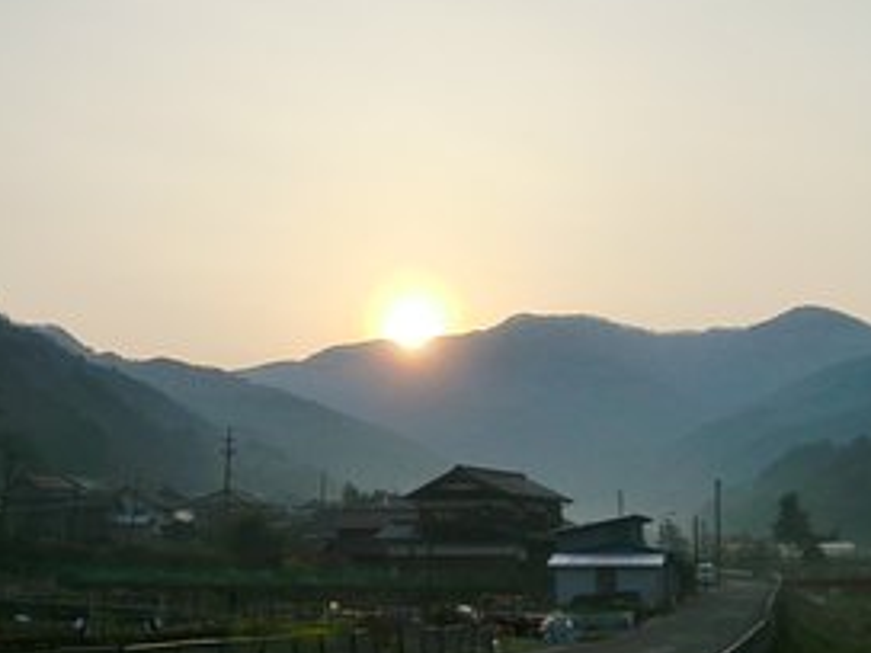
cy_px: 285
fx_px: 1610
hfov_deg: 30.2
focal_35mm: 64
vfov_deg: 22.9
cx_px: 394
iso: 64
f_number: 8.4
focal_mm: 5.58
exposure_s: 1/250
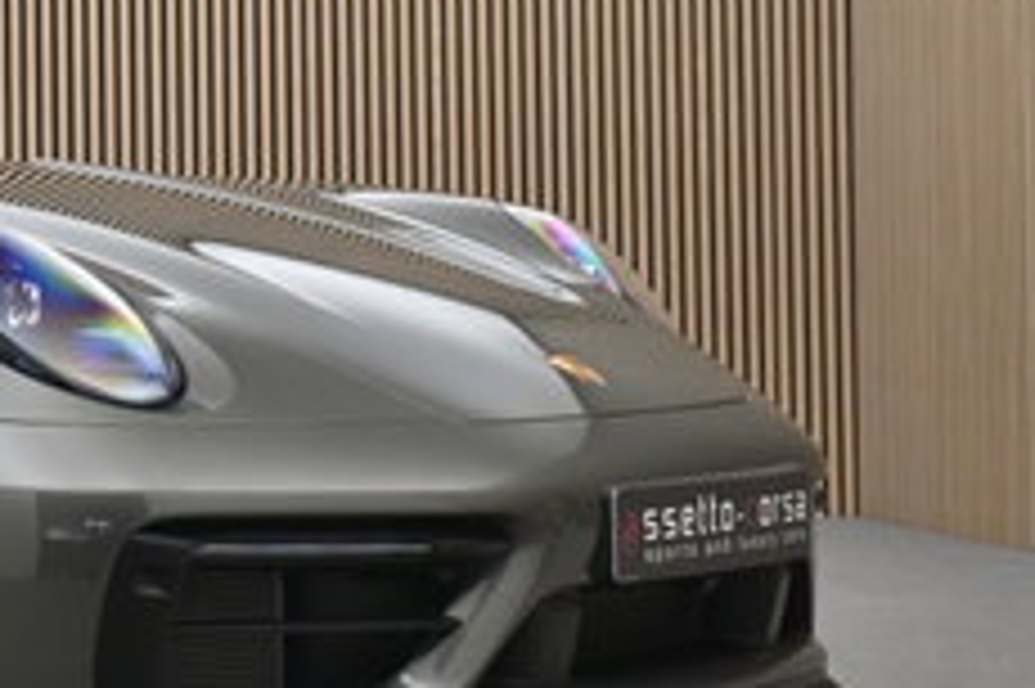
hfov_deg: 13.9
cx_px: -578
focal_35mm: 138
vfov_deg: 9.9
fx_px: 3960
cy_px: 76
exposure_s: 1/40
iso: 450
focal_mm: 27.5
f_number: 4.5
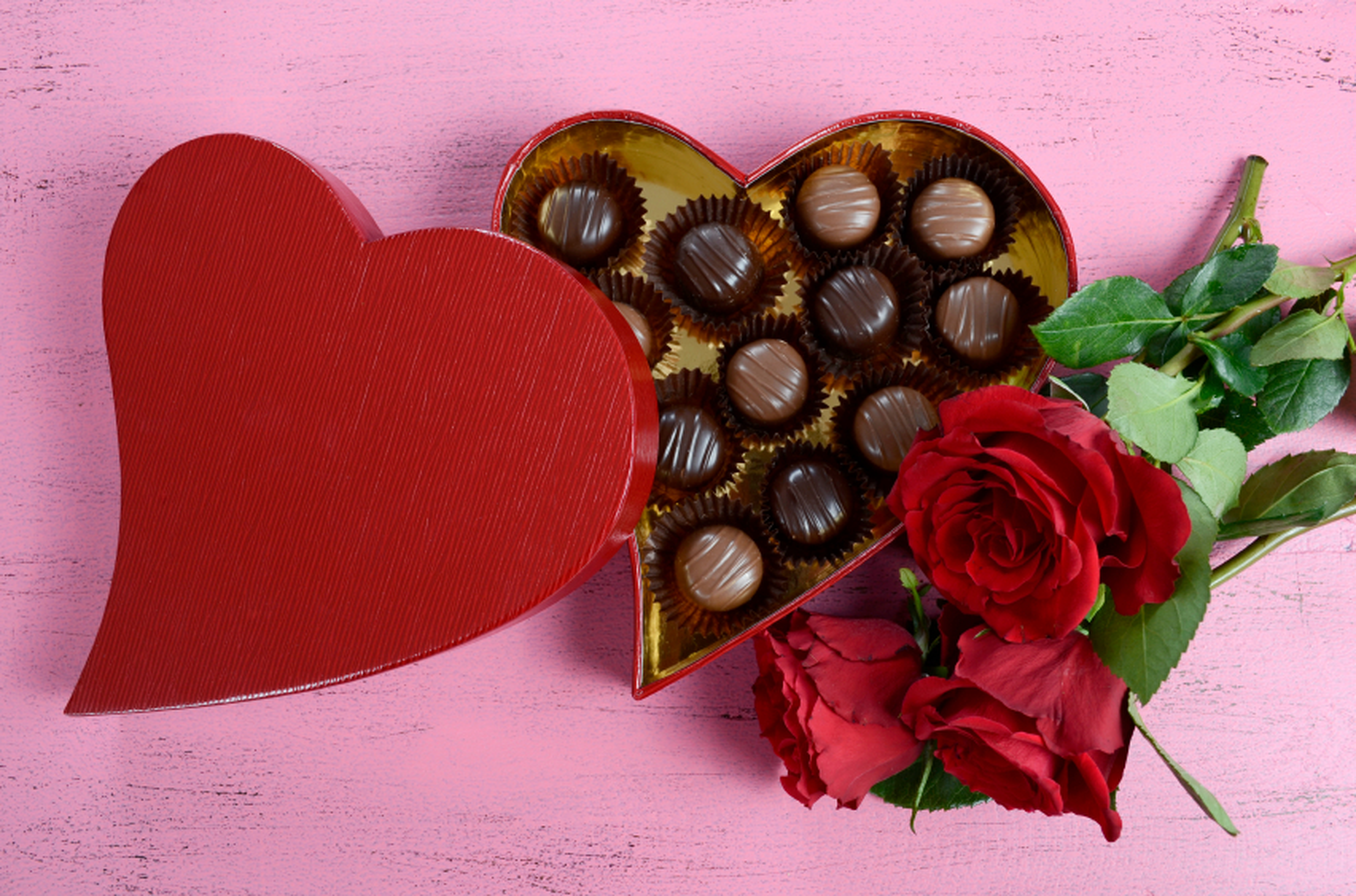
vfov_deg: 36.7
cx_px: 678
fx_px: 1352
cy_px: 448
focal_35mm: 36
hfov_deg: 53.3
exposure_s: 1/160
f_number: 8
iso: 100
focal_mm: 24
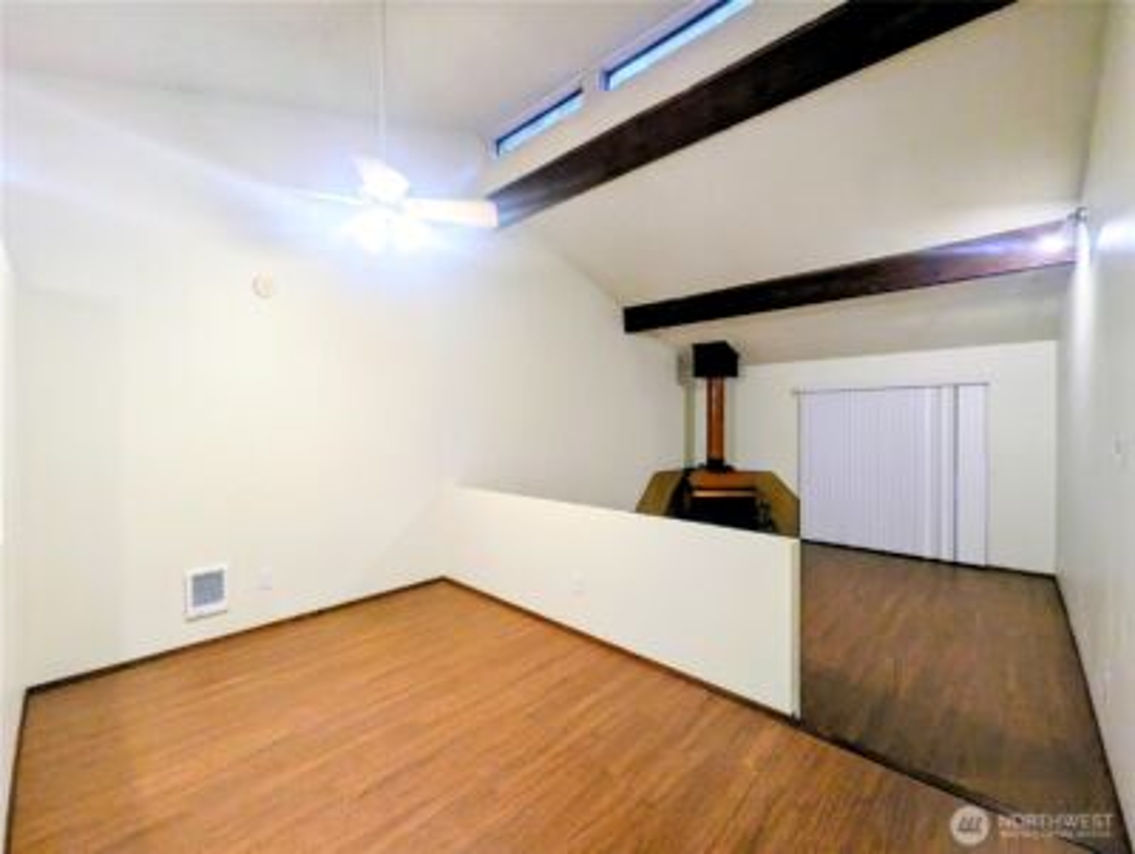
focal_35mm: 13
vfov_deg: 90.0
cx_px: 568
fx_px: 427
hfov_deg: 106.1
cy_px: 427
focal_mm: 1.95
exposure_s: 1/60
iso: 265
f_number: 2.2
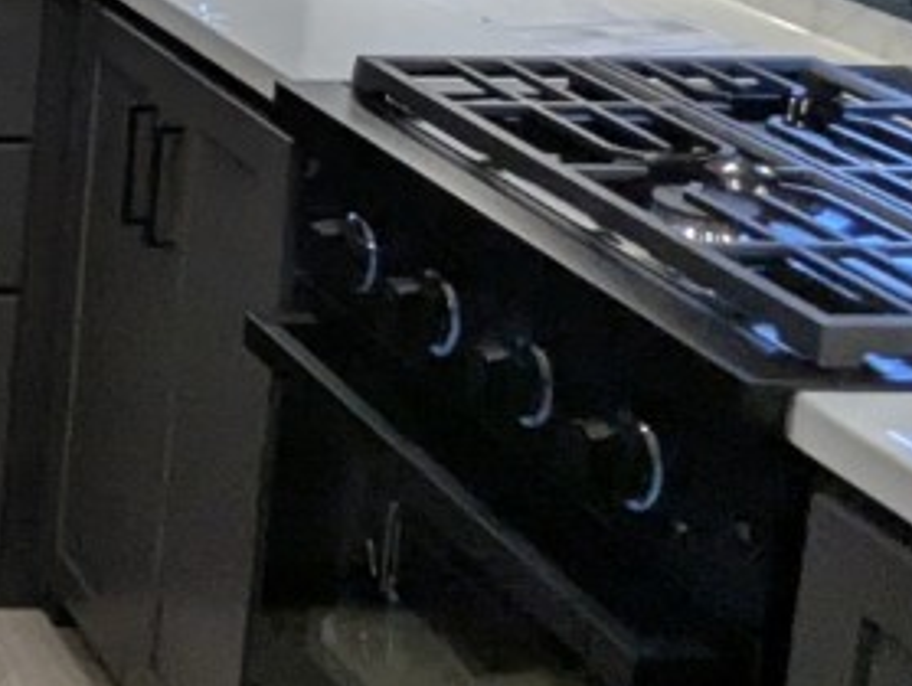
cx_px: -721
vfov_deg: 17.2
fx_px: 2110
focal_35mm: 80
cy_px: -255
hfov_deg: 18.9
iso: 238
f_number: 2.2
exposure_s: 1/51
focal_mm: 2.35
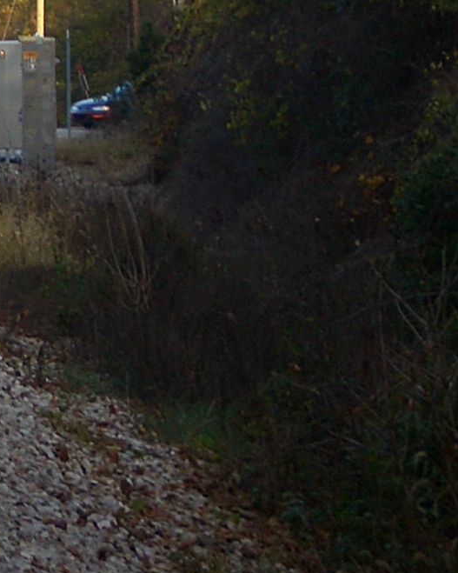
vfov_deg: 7.2
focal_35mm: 267
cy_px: -56
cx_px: -319
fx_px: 4525
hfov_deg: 5.7
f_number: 4.4
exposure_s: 1/100
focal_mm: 14.6
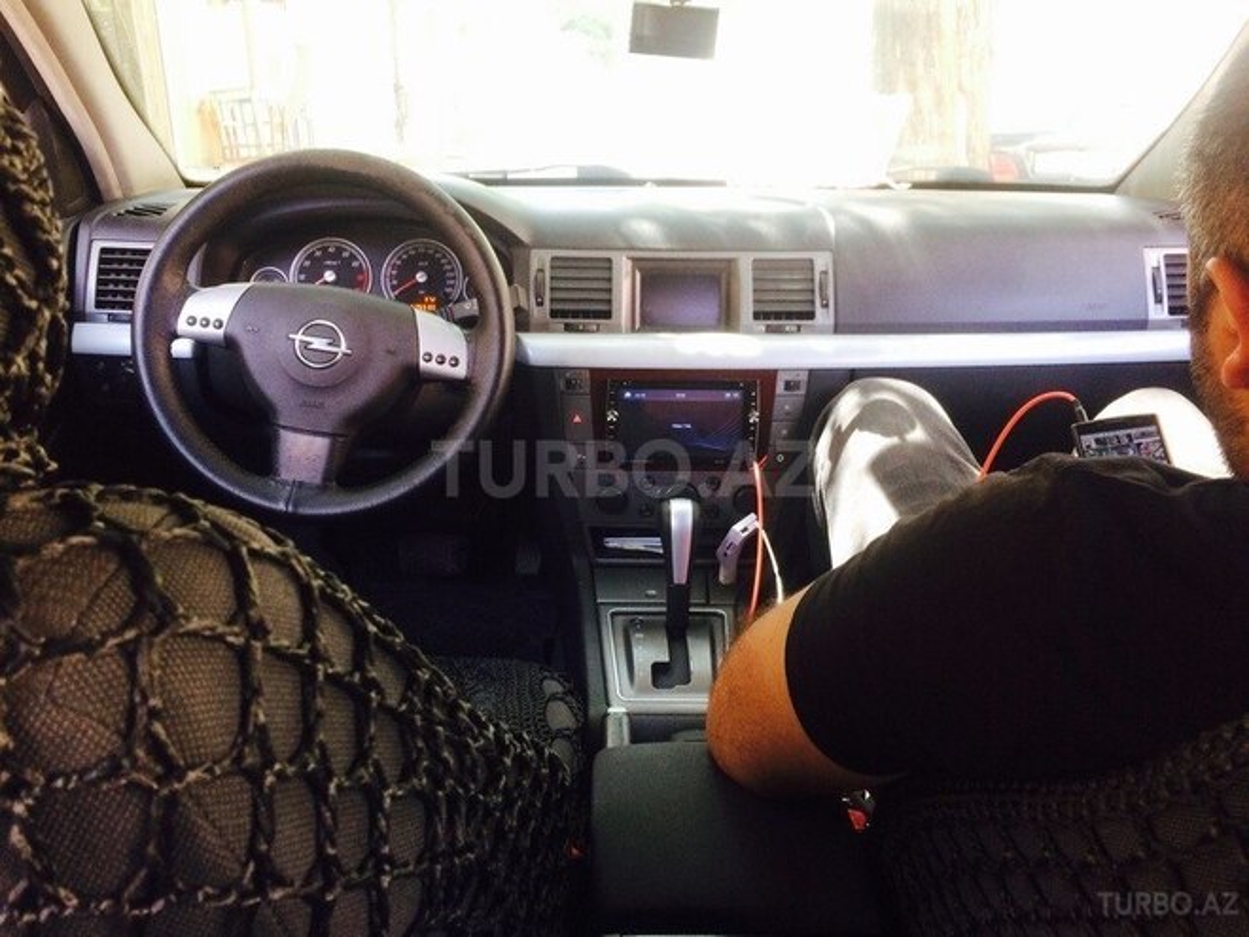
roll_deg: +1.3
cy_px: 468
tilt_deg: -21.8
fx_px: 1046
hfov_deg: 61.7
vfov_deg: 48.2
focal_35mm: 29
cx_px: 624
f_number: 2.2
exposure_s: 1/33
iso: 80
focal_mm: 4.15
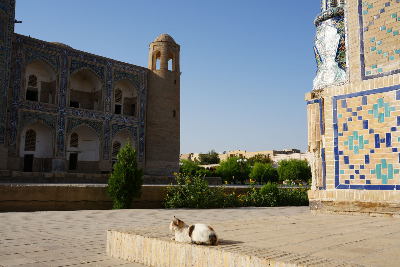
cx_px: 200
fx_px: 367
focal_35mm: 33
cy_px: 134
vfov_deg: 40.0
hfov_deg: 57.2
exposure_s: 1/200
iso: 100
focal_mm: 33
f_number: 10
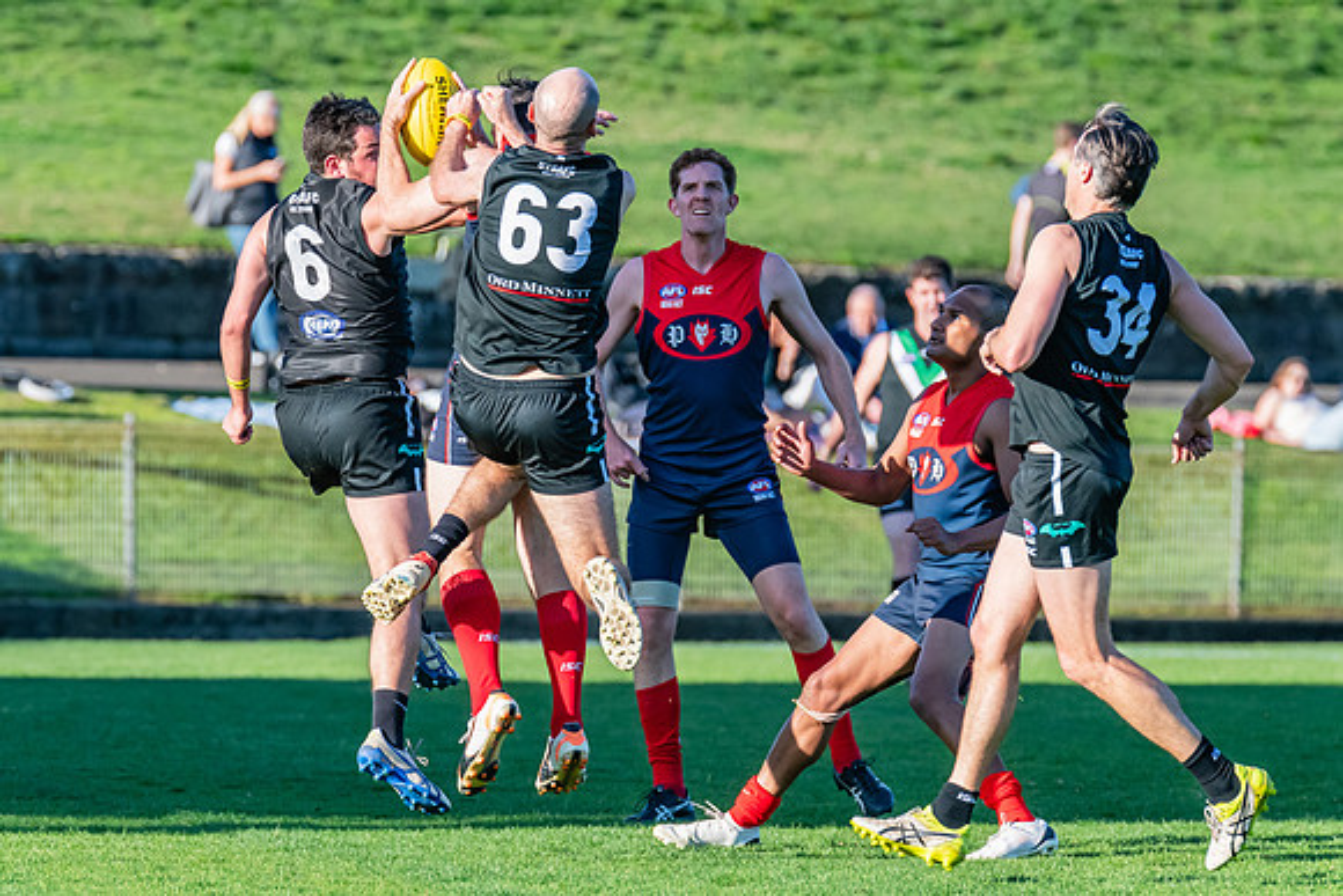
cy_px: 204
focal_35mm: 536
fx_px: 20014
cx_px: 379
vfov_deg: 2.6
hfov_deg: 3.8
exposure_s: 1/1600
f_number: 6.3
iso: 800
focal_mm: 330
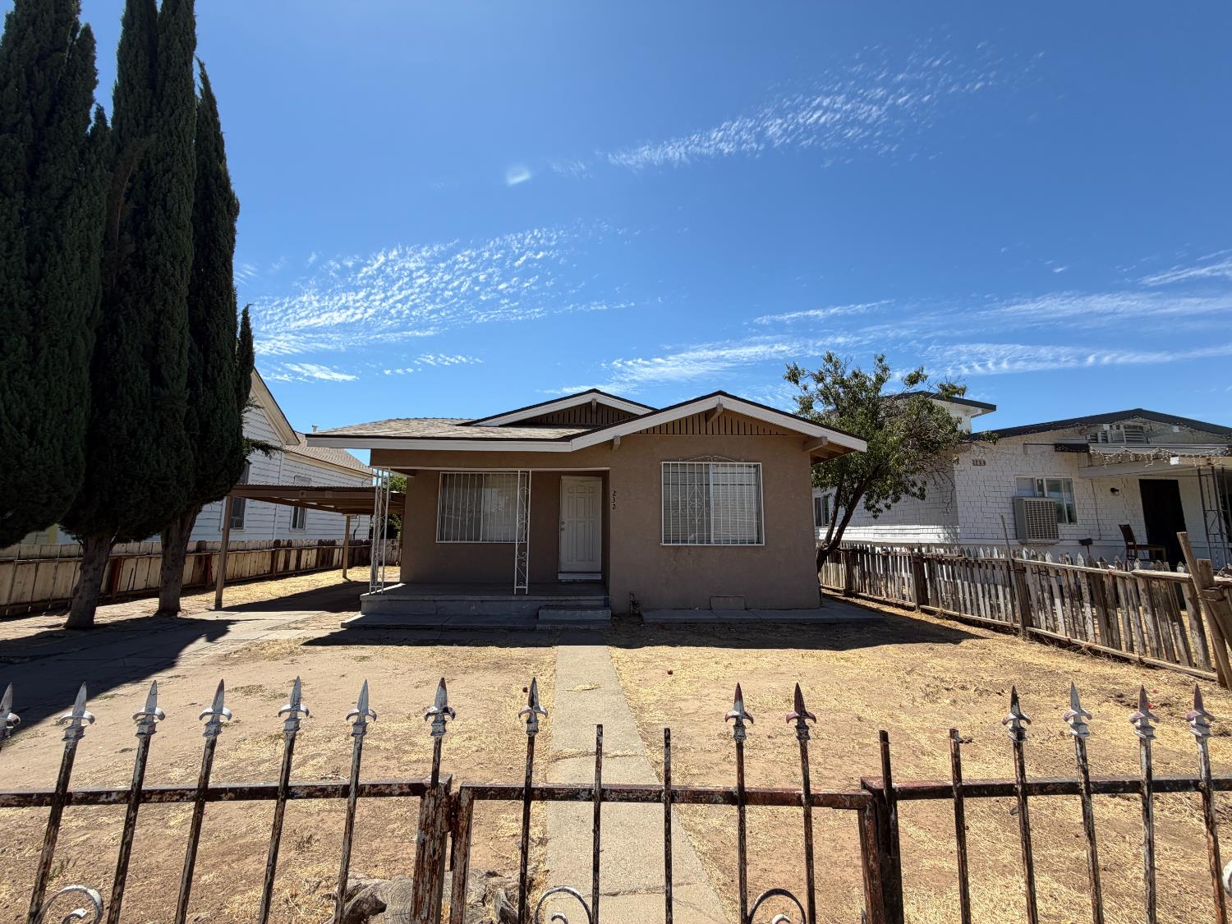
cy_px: 462
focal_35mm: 14
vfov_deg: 85.7
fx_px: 498
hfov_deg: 102.1
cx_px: 616
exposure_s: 1/888
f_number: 2.2
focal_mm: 2.22
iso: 20
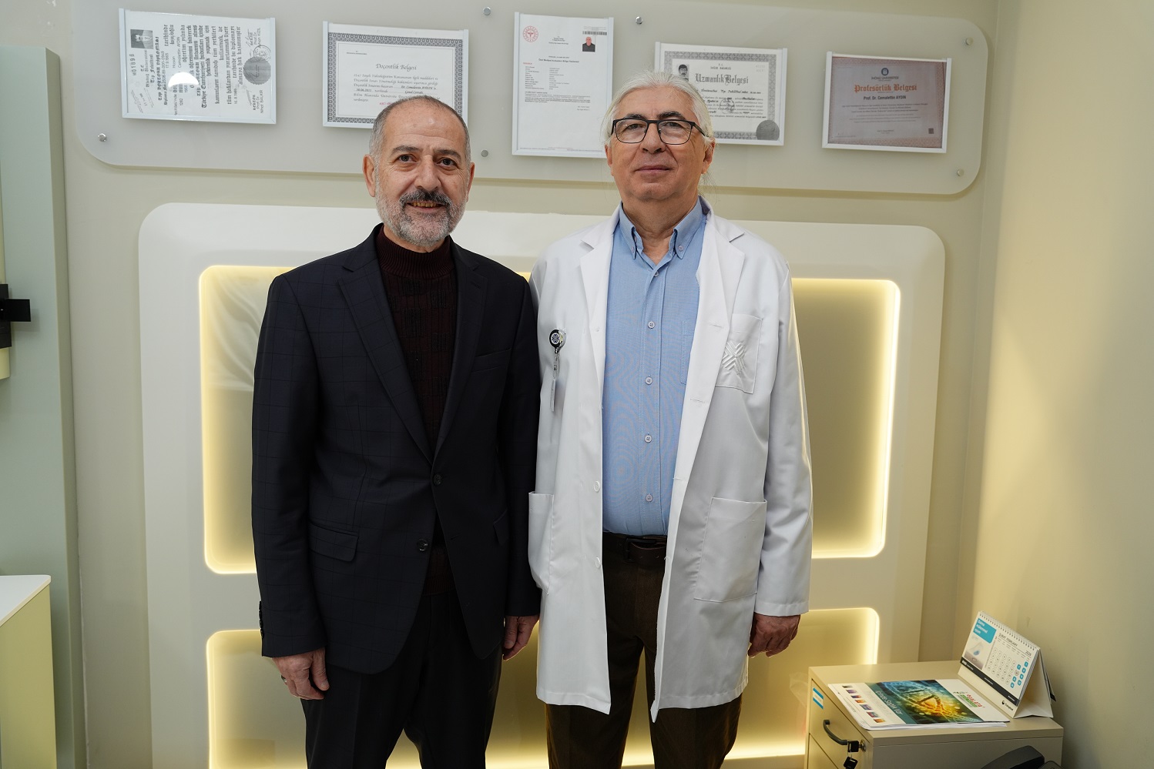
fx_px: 994
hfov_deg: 60.3
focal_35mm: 31
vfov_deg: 42.3
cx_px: 577
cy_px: 384
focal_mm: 31
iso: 500
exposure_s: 1/60
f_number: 3.5
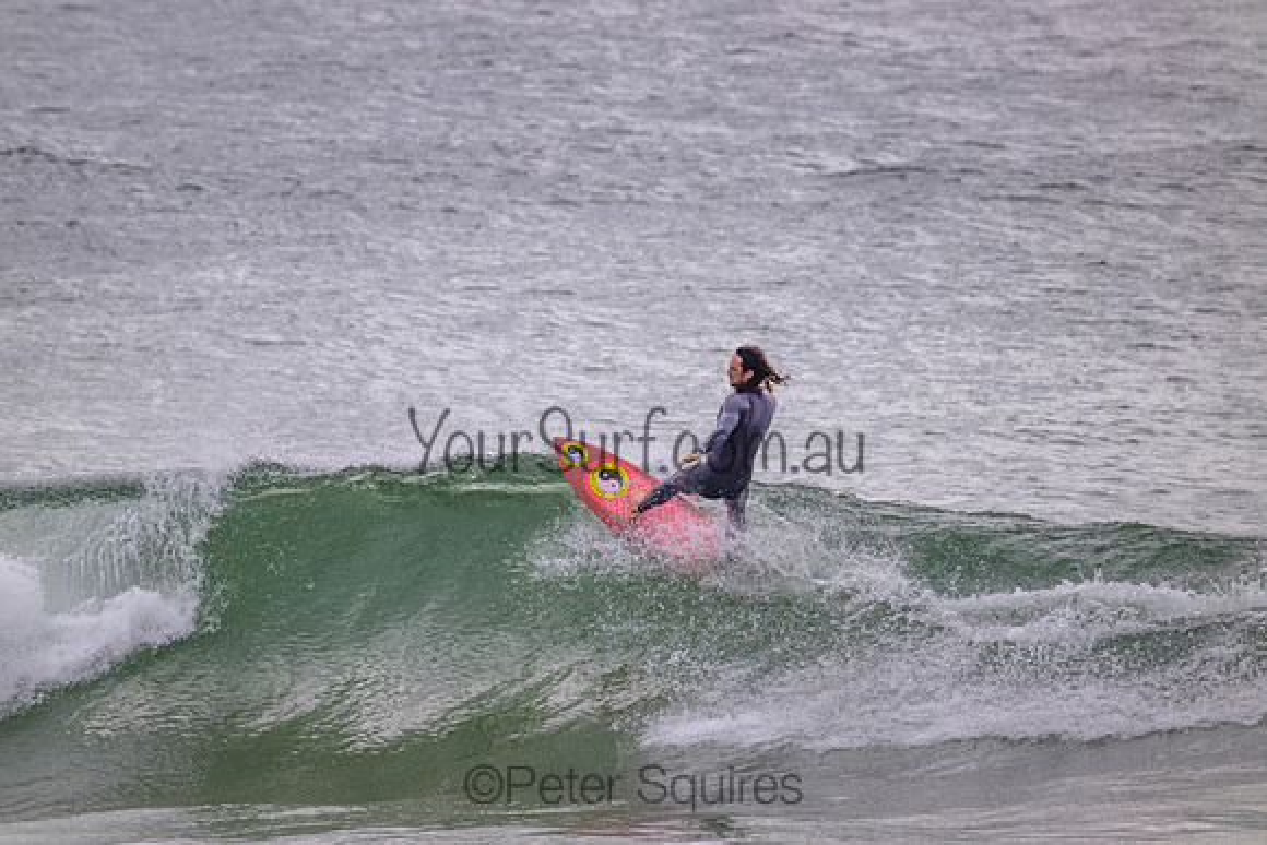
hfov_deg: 2.6
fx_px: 28161
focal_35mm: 800
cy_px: 422
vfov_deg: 1.7
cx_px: 634
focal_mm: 800
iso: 1250
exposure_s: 1/2000
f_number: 11
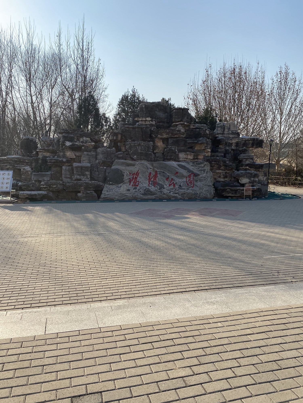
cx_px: 152
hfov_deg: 53.1
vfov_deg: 67.3
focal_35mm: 26
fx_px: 303
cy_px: 202
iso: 32
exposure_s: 1/2890
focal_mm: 4.25
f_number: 1.8
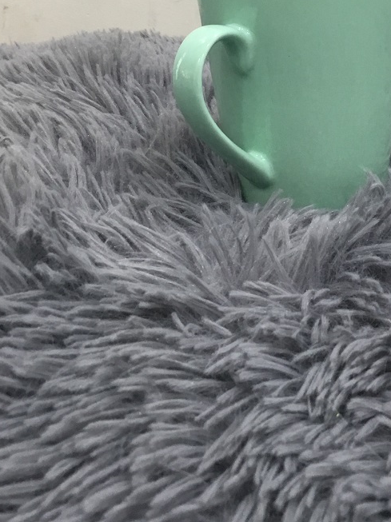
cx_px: 301
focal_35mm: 57
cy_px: 55
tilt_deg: -13.5
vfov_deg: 32.2
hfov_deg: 25.3
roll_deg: +1.7
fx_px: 859
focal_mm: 3.3
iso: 100
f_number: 2.4
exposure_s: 1/33
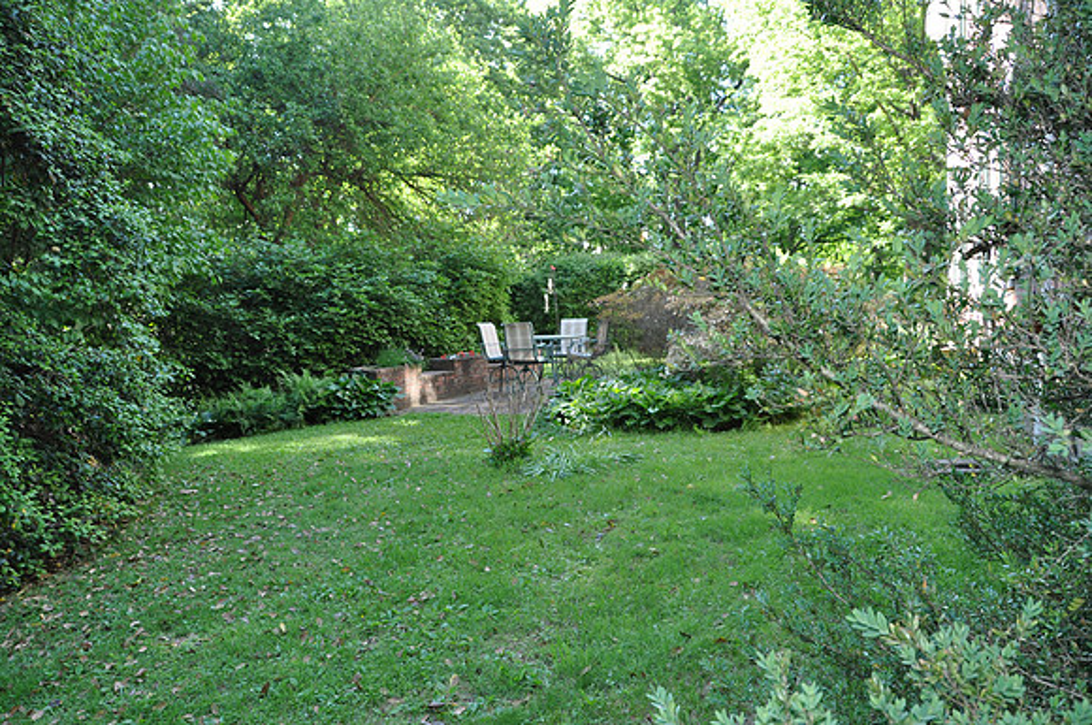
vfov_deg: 47.8
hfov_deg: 67.5
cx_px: 546
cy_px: 362
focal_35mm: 27
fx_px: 818
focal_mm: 18
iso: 400
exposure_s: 1/125
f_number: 5.6
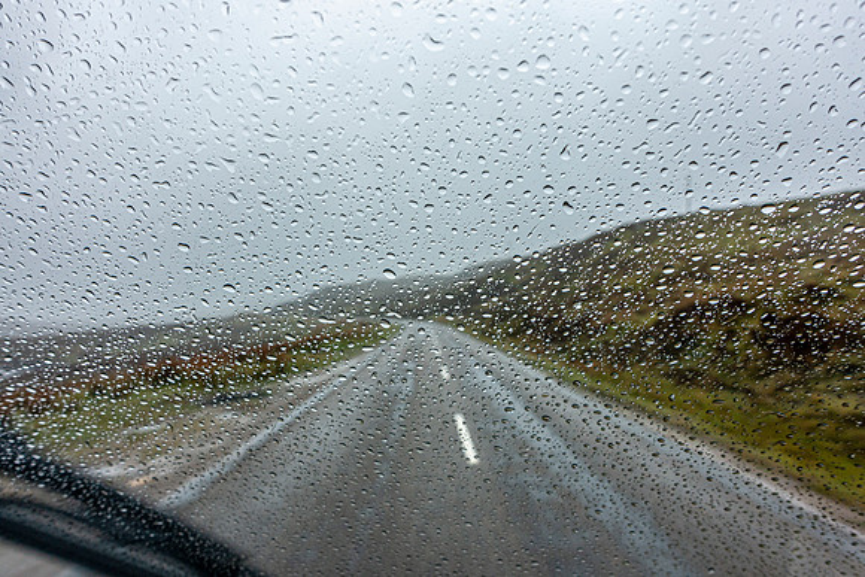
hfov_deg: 73.7
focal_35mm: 24
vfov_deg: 53.2
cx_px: 432
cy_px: 288
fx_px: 577
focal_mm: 8.8
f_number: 8
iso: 125
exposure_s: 1/100
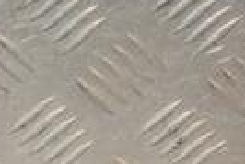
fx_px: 2398
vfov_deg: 3.9
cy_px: 170
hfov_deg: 5.7
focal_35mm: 352
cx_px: -206
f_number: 6.3
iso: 800
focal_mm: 52
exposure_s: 1/200
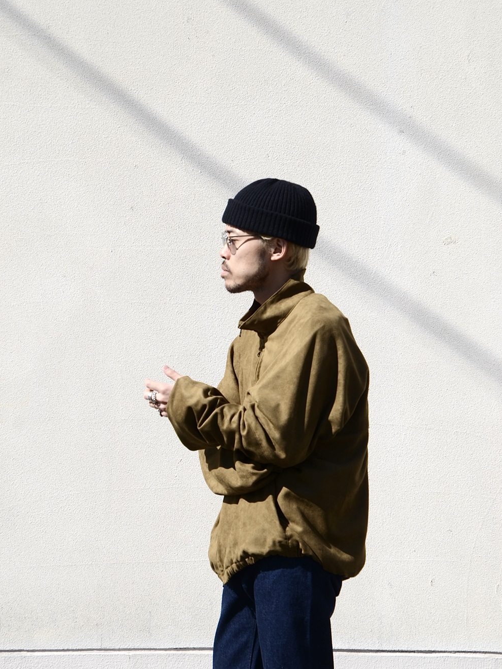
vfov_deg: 17.1
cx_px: 250
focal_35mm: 115
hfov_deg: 12.9
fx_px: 2224
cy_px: 371
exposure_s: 1/800
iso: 125
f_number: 6.3
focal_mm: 70
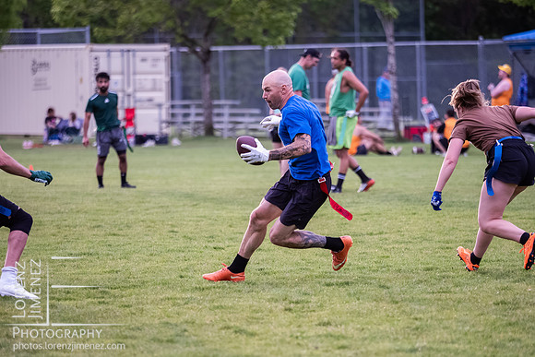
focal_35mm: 312
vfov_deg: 4.4
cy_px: 201
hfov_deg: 6.6
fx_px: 4638
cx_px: 268
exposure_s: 1/1250
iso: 2500
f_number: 2.8
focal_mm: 150
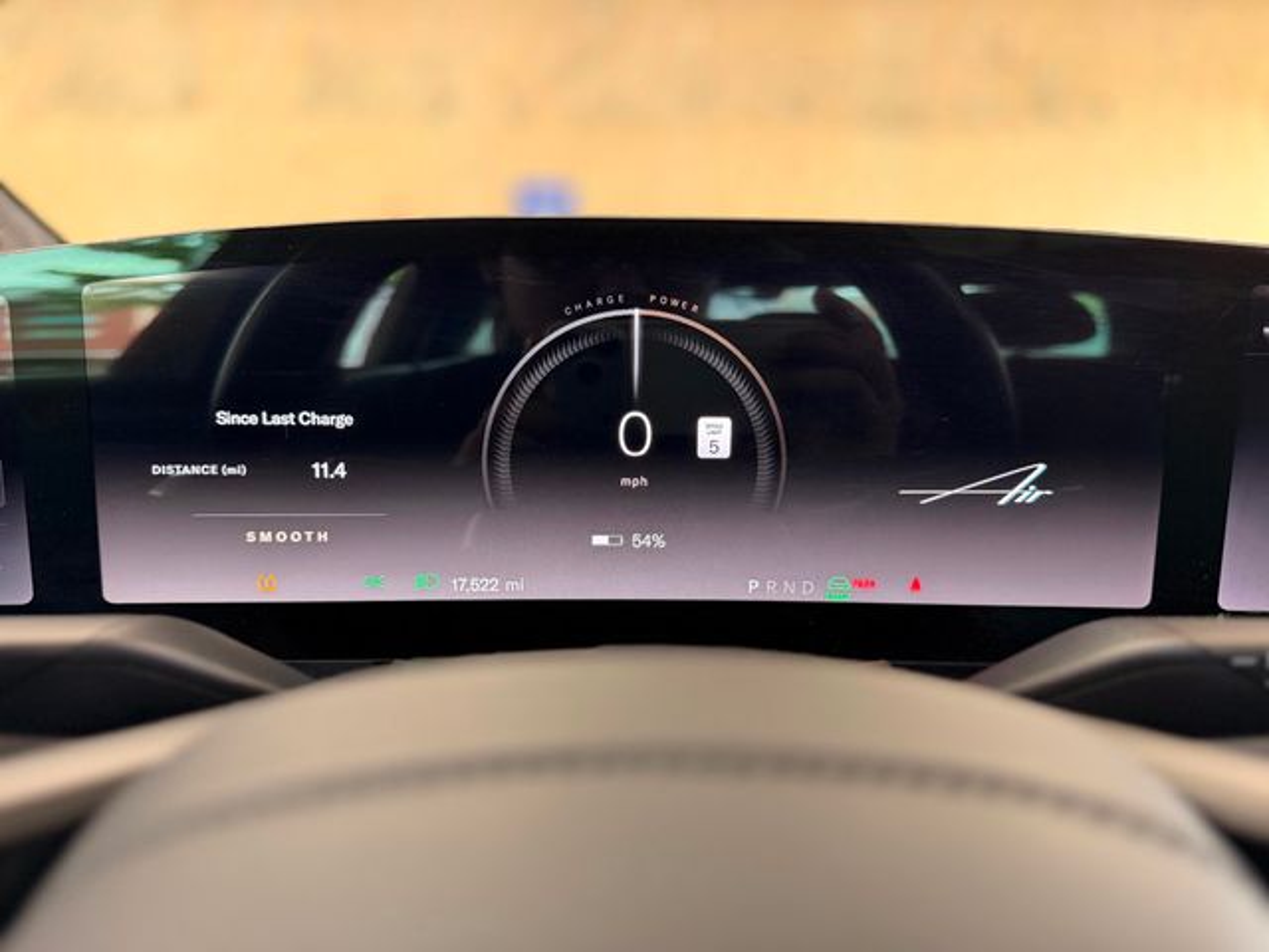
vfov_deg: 56.8
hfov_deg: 71.6
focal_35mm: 24
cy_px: 476
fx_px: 880
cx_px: 634
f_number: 1.78
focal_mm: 6.76
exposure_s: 1/60
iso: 250
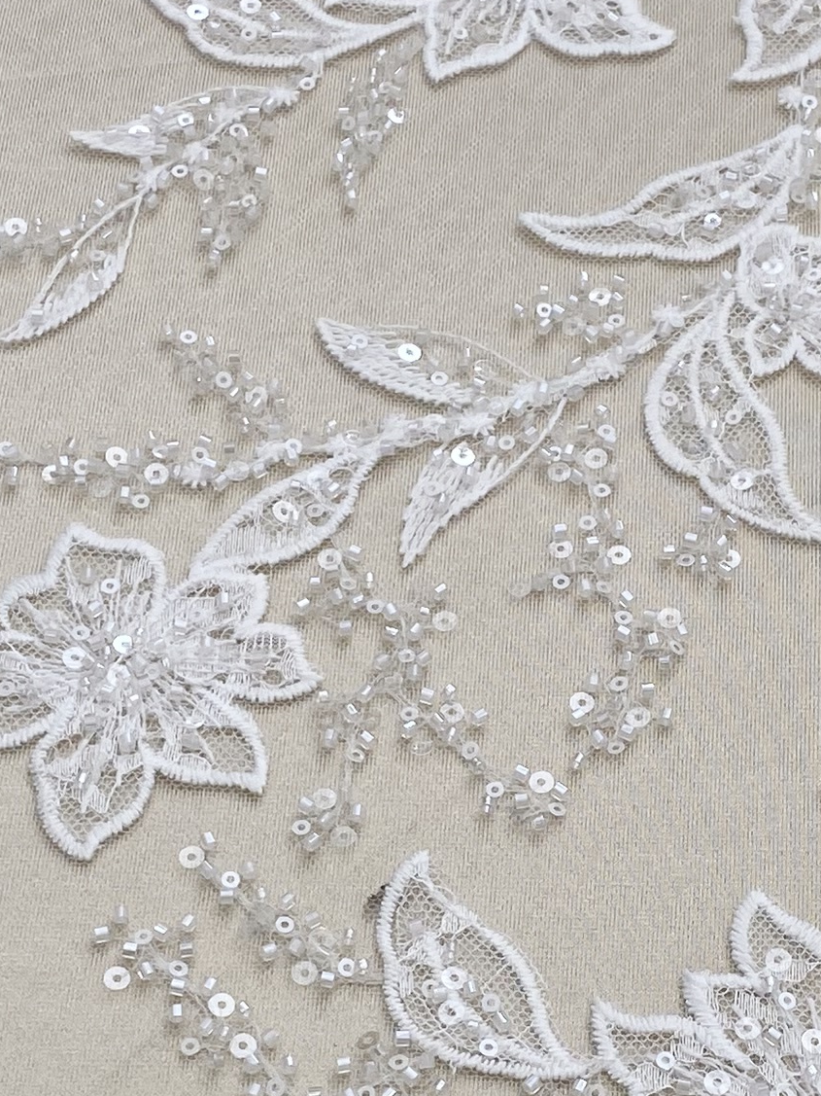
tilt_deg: -57.4
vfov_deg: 20.9
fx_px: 2942
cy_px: 848
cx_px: 532
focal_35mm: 93
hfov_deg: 15.9
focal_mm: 4.25
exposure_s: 1/163
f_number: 1.8
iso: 32
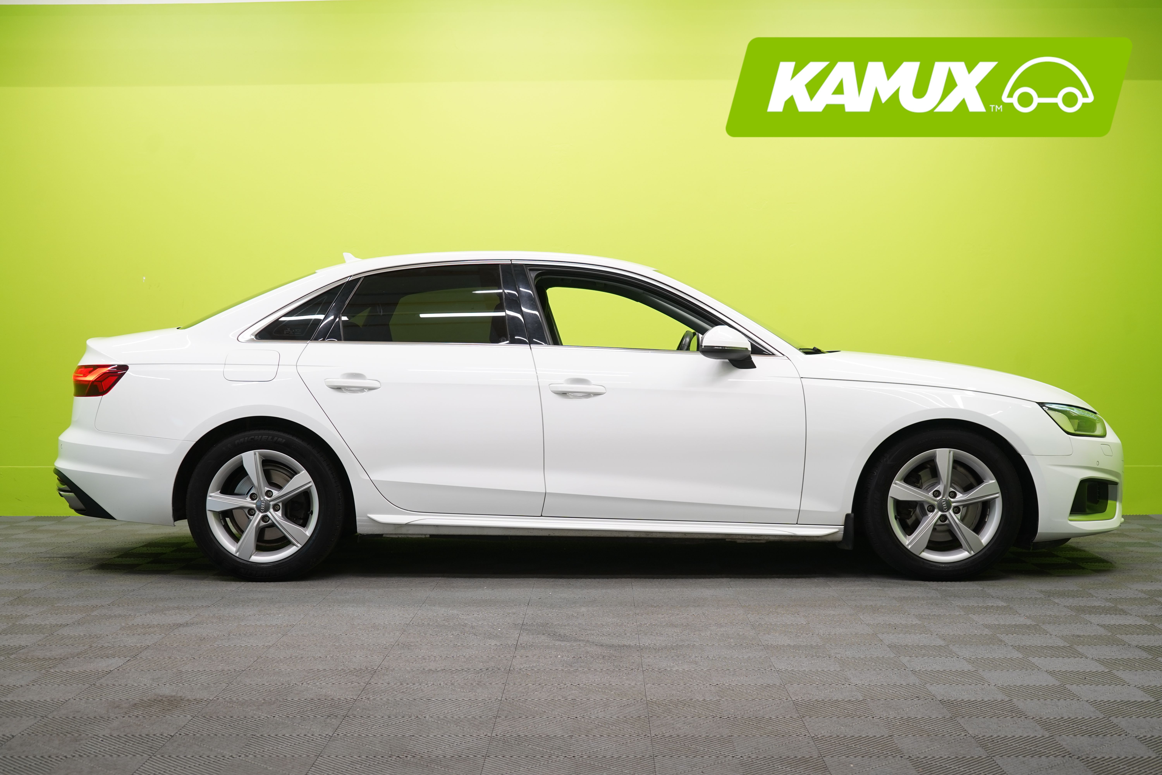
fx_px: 1517
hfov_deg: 41.9
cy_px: 388
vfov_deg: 28.6
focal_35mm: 47
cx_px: 581
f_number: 5
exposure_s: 1/30
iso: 400
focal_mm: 47
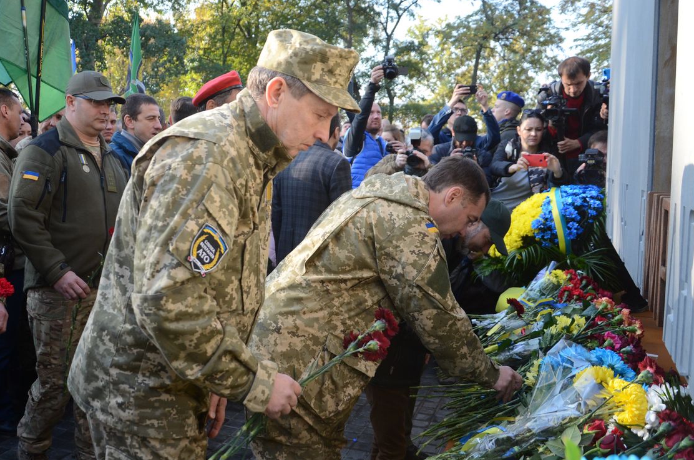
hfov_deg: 55.3
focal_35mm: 34
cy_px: 226
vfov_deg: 38.7
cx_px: 266
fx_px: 654
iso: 400
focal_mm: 18
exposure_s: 1/400
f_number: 3.5
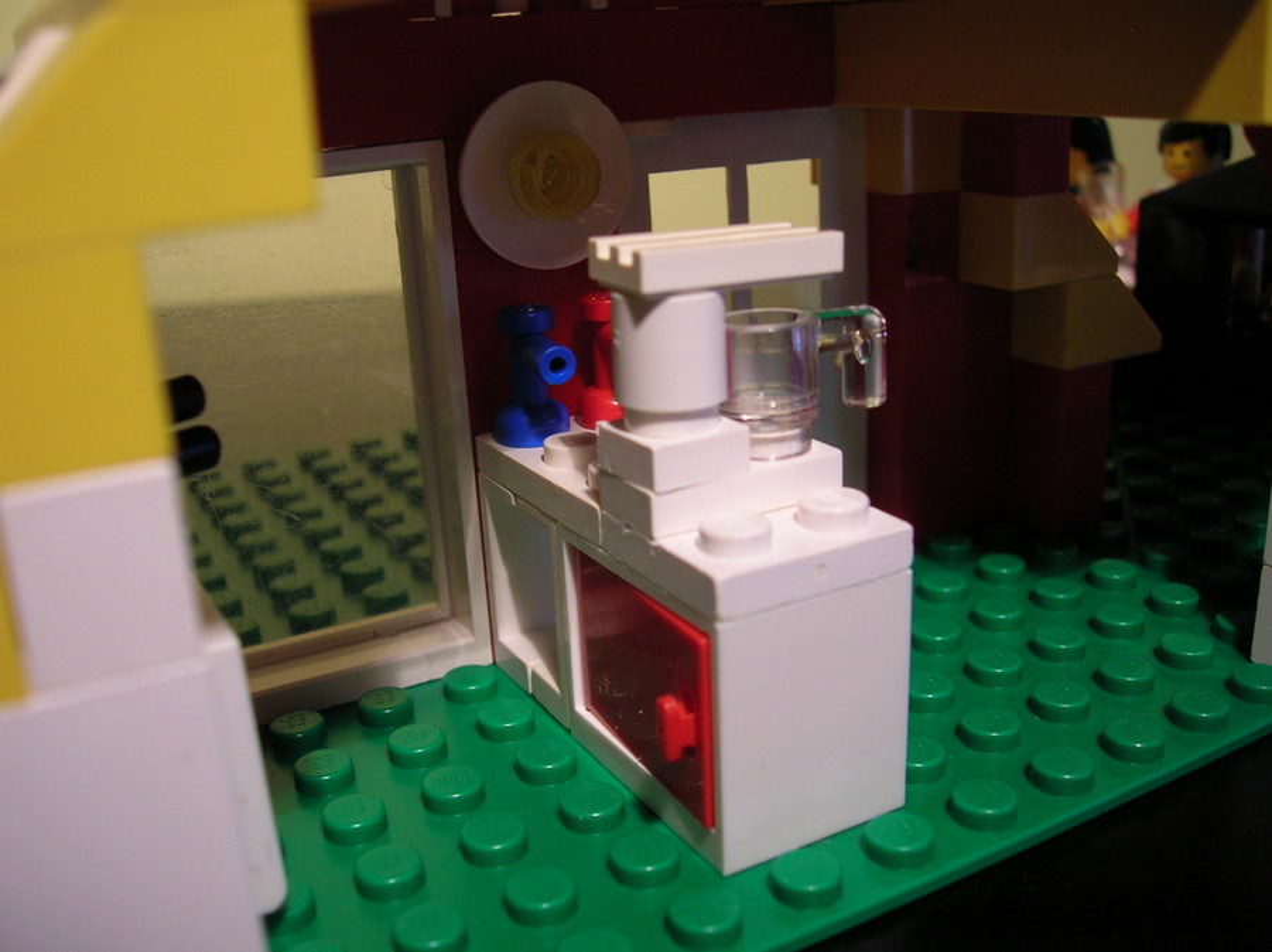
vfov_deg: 40.6
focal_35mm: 35
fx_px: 1285
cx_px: 636
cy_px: 476
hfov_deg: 52.7
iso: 50
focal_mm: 5.8
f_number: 2.9
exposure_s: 1/21.8
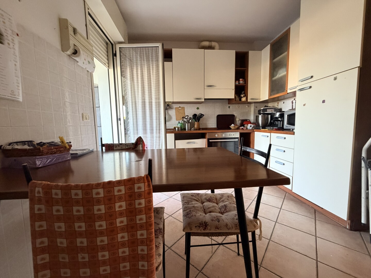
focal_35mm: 14
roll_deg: +1.6
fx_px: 150
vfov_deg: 85.7
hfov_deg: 102.1
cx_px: 186
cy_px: 139
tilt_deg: -5.9
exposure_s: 1/50
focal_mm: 2.22
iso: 500
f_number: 2.2
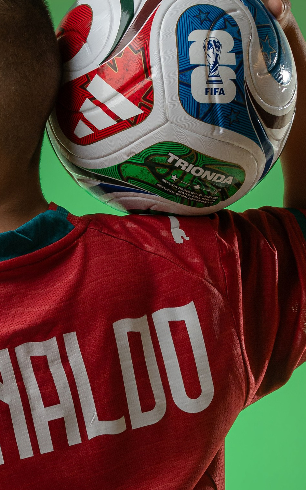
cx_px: 48
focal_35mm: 219
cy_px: 431
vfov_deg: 9.5
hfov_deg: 6.0
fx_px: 2922
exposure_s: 1/125
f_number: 10
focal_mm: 80
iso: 1250
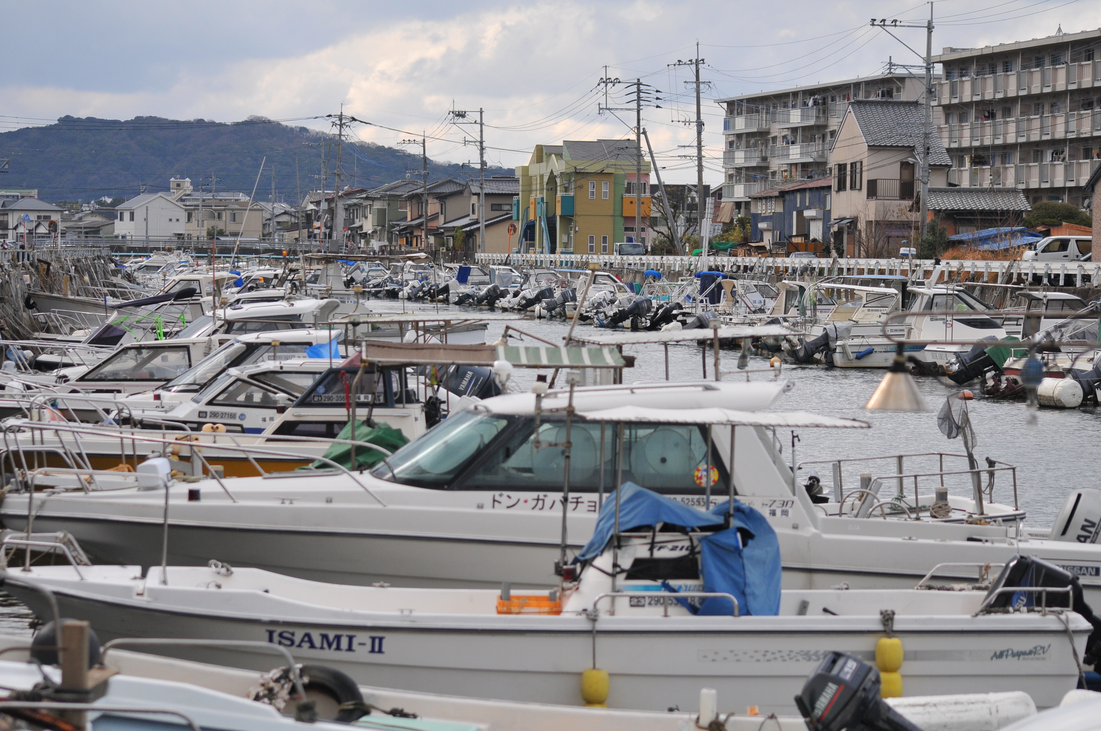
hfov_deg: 15.9
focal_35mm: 129
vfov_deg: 10.6
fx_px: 3940
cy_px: 366
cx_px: 550
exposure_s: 1/2000
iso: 400
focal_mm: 86
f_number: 4.5
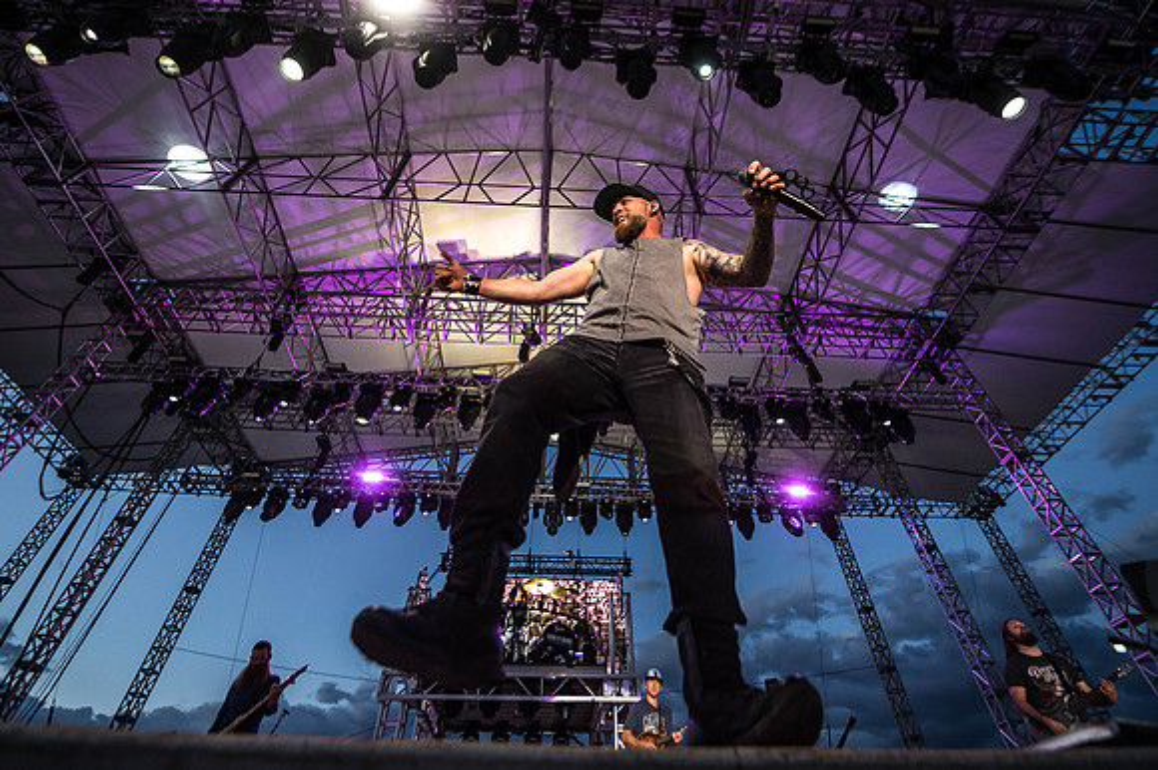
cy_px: 319
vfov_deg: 71.7
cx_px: 579
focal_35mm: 16
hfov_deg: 95.3
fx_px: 528
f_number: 2.8
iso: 2000
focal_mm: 14
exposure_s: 1/1000
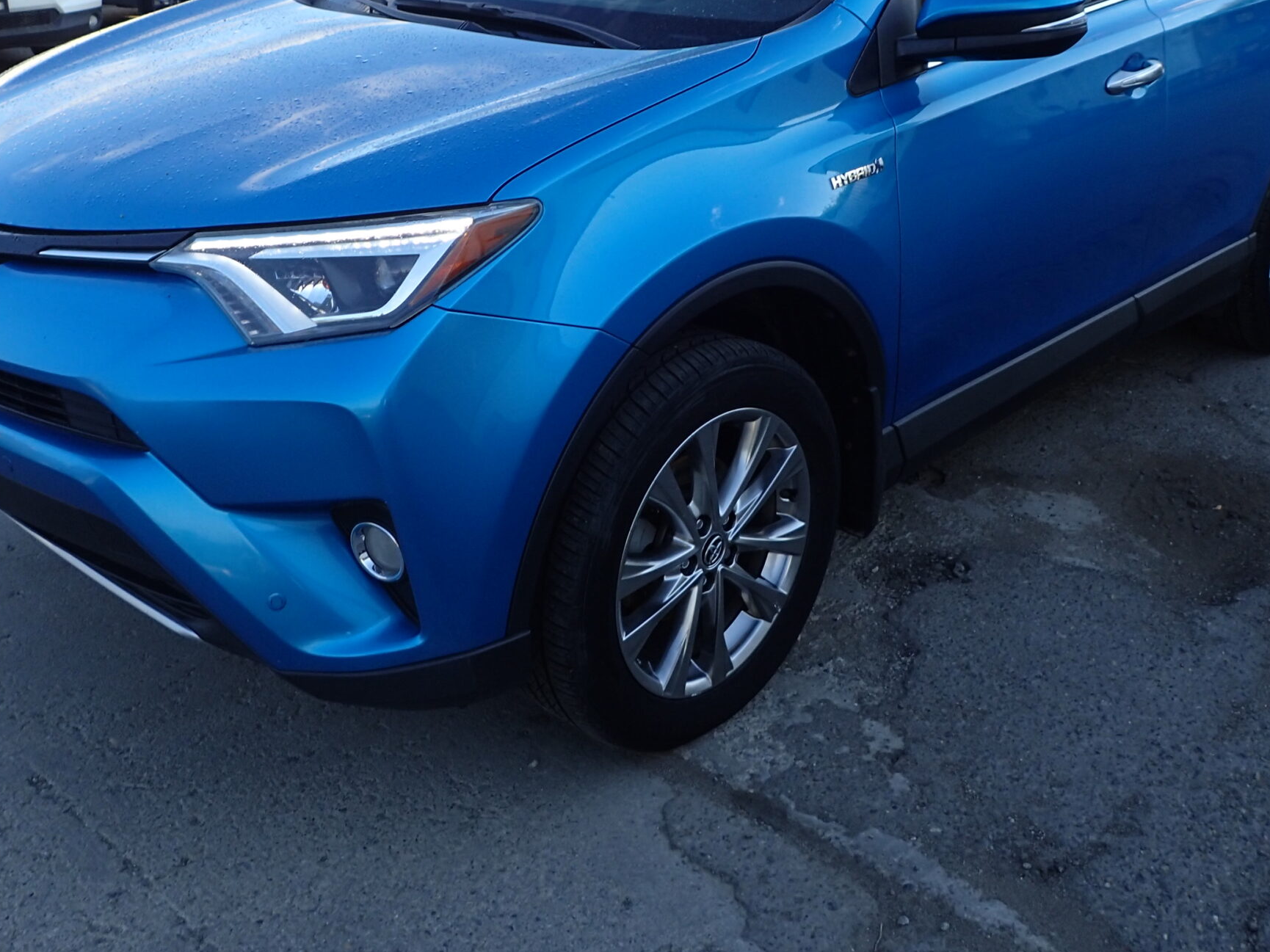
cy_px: 251
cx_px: 635
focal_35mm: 37
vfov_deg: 37.8
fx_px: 1357
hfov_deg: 50.1
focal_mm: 4.5
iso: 100
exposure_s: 1/200
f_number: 2.8
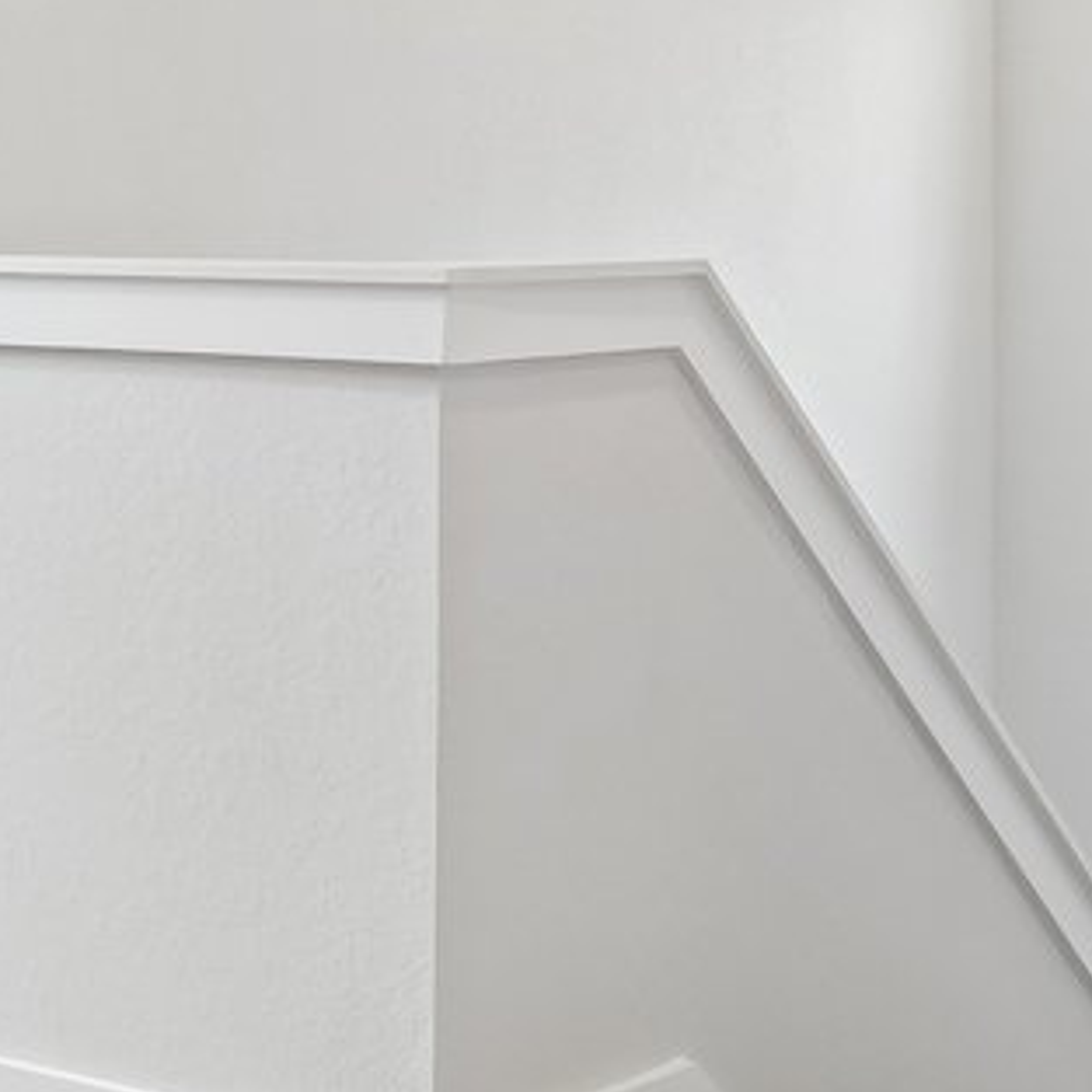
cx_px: -911
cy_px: 326
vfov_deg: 19.4
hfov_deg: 16.2
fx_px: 3176
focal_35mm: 89
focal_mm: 16
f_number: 8
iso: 400
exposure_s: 1/30
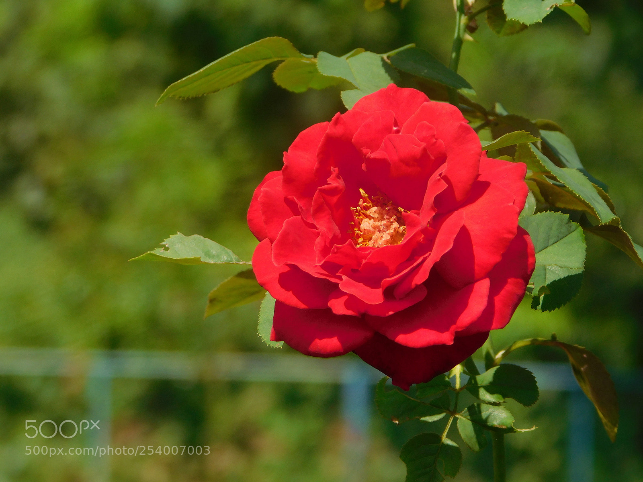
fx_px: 4941
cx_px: 322
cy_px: 241
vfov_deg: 5.6
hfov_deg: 7.4
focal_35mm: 266
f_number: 5.7
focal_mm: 47.2
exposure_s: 1/500
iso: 125
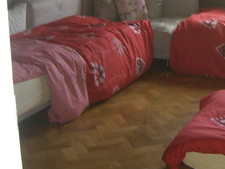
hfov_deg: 22.0
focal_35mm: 85
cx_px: 233
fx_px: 552
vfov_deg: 17.2
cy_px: 36
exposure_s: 1/60
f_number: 2.7
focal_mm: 6.2
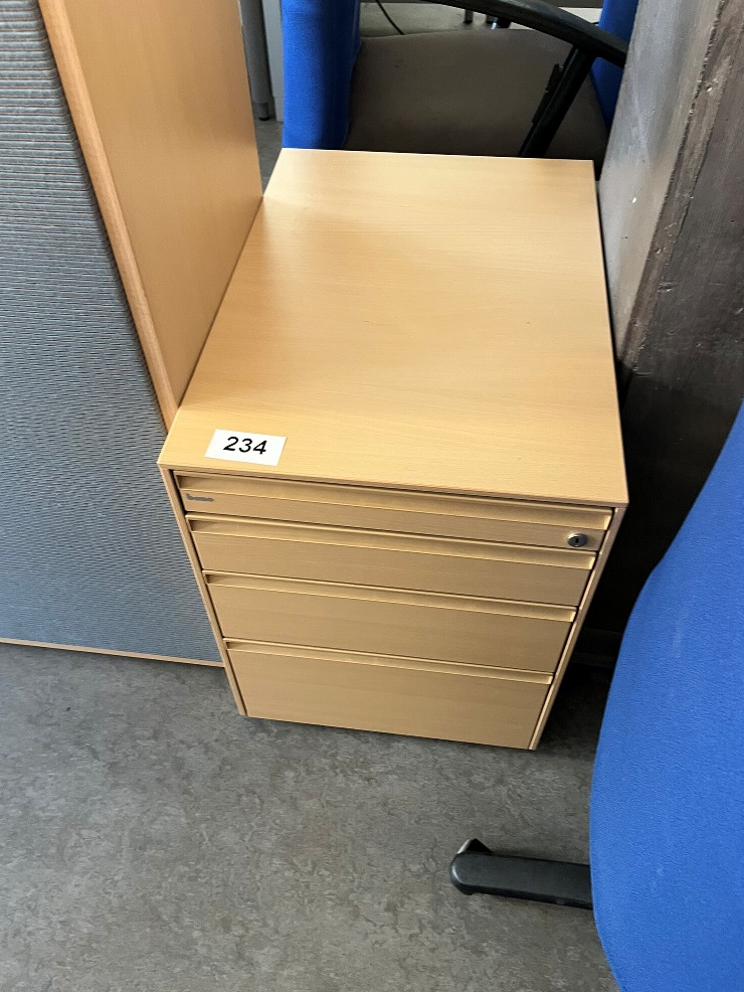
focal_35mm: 27
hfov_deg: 51.4
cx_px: 372
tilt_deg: -49.4
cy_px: 490
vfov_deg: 65.3
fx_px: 773
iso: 250
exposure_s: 1/58
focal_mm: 5.1
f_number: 1.6
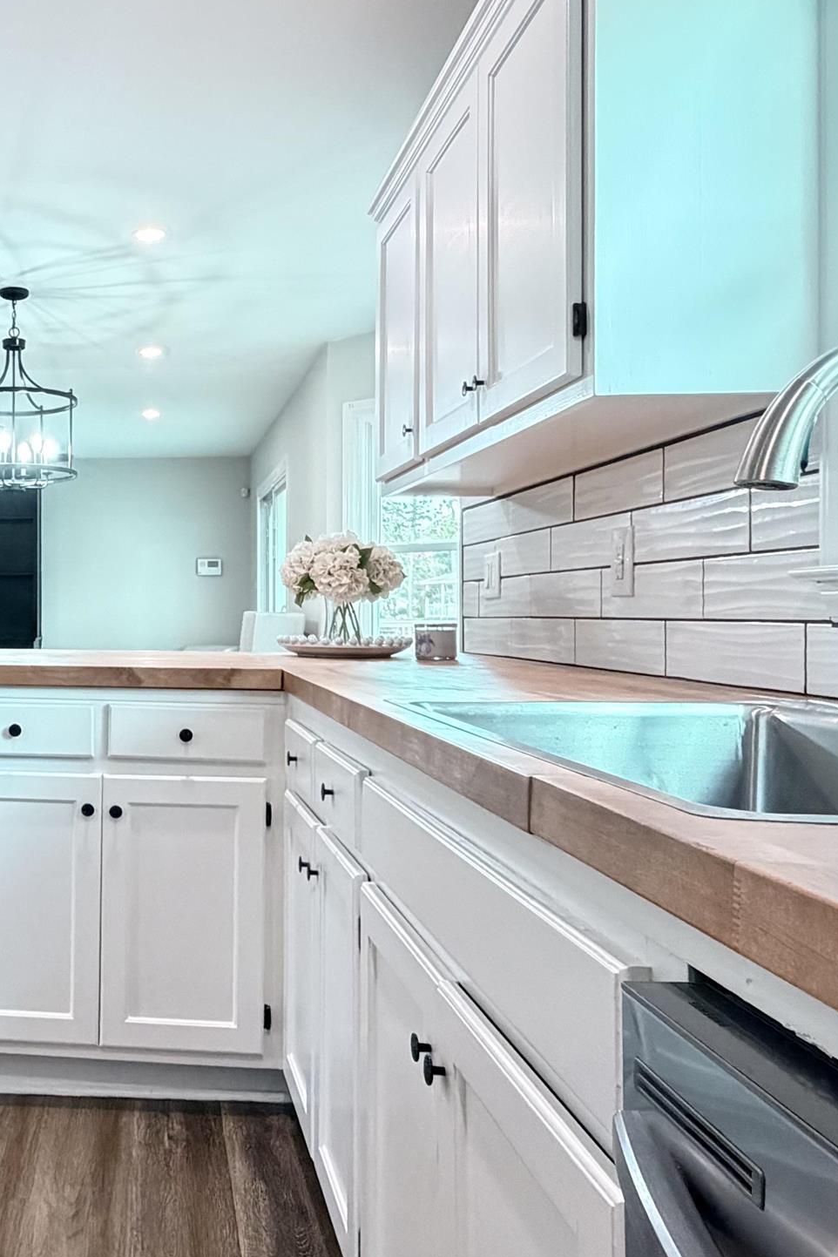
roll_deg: +0.4
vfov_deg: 60.3
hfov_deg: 38.8
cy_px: 606
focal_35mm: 31
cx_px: 55
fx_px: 1082
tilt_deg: +0.0
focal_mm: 2.22
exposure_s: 1/60
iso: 500
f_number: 2.2
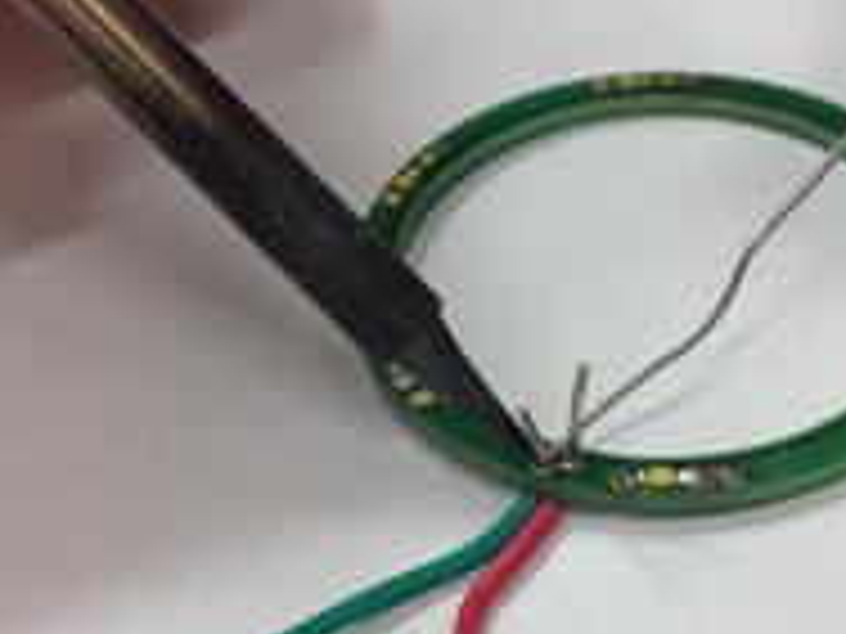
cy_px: 351
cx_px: 482
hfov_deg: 28.9
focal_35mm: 67
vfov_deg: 21.9
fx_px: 1637
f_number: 2.4
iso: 50
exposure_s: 1/33
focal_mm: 4.28
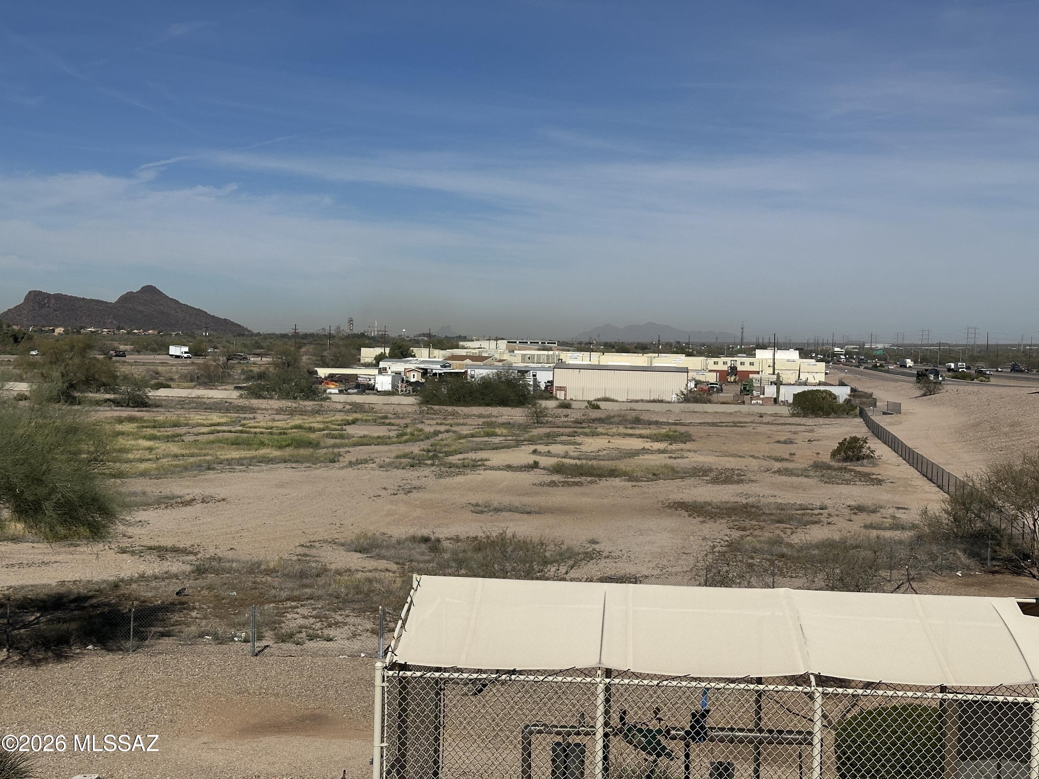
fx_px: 1441
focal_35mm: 48
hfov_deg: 39.7
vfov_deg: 30.3
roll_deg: +1.0
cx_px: 520
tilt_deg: -2.3
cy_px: 390
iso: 64
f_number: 1.78
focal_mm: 6.86
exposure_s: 1/10870
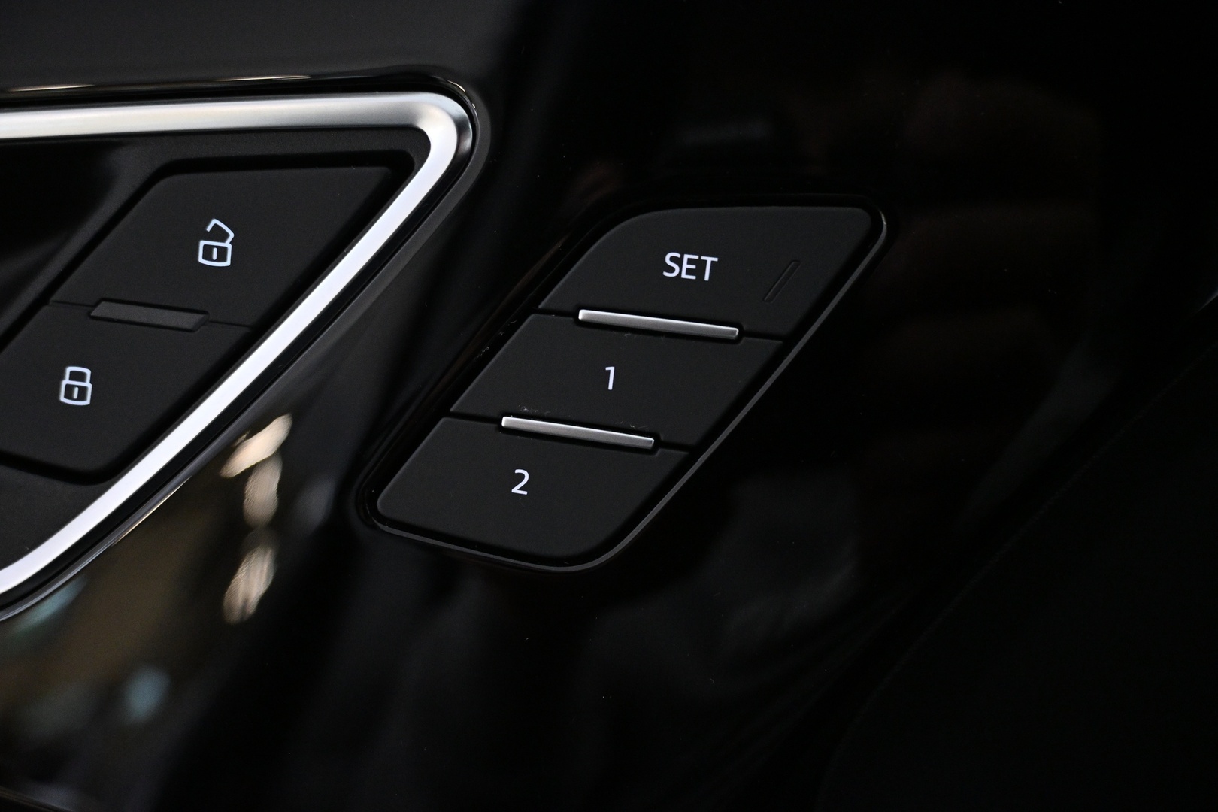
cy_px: 406
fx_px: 990
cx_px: 609
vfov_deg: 44.6
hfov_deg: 63.2
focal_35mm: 29
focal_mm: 19.5
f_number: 3.8
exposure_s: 1/160
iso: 4000
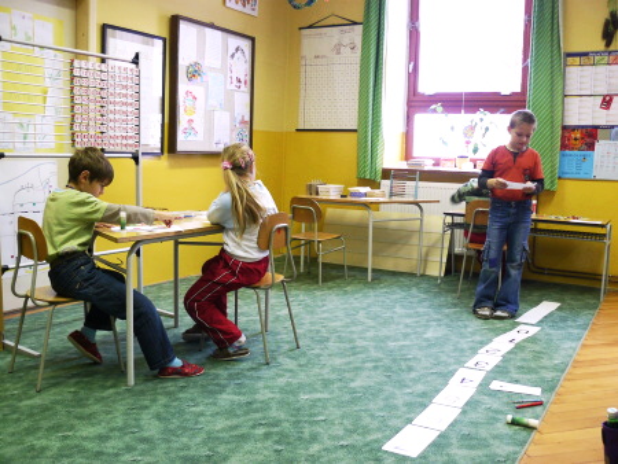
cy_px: 232
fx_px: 643
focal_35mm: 36
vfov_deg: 39.7
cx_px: 309
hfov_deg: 51.3
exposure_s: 1/15
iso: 100
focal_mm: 6
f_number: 2.8
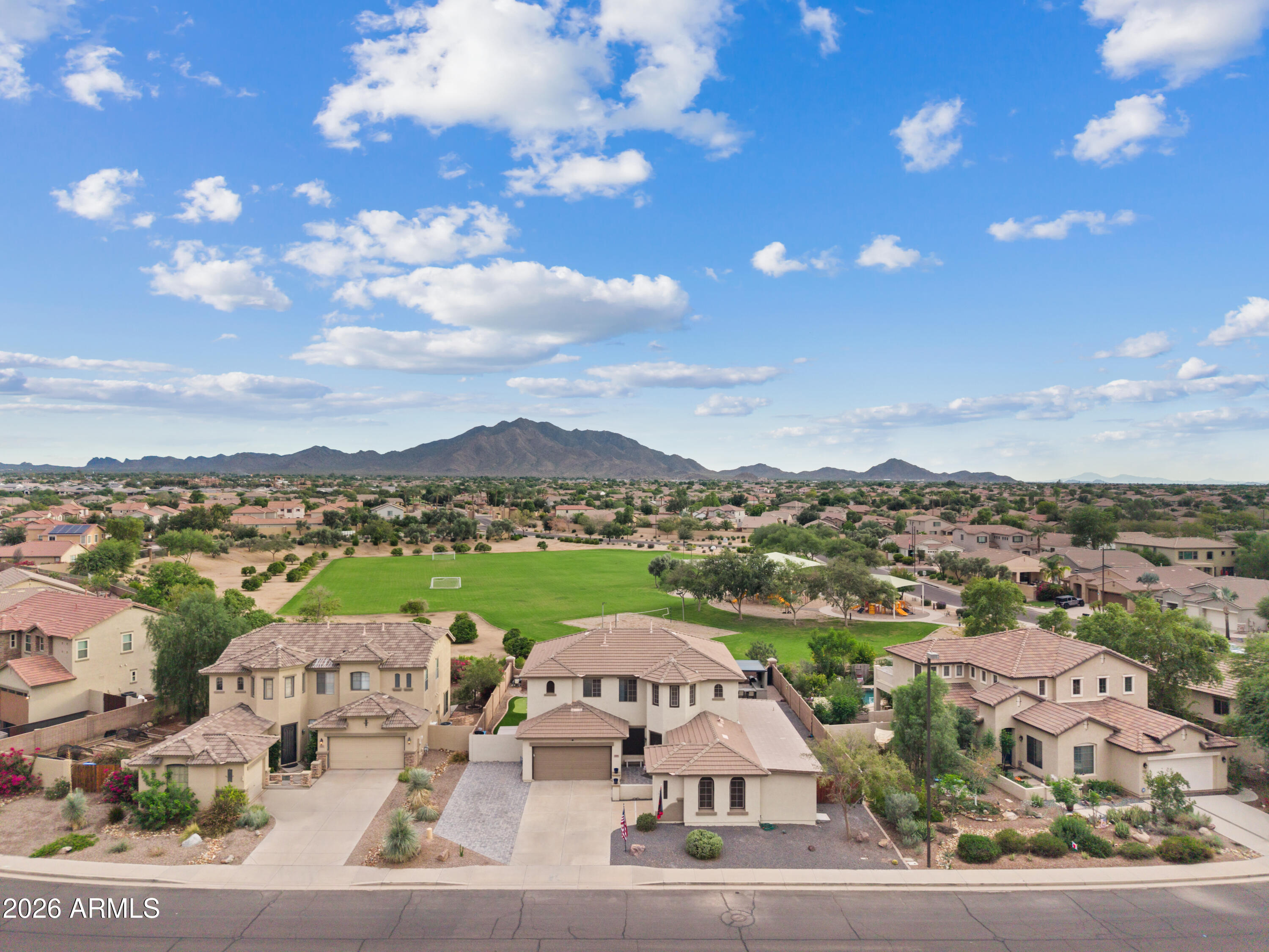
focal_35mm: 24
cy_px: 476
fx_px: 880
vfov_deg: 56.8
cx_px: 634
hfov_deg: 71.6
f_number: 1.8
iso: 200
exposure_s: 1/1000
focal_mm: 8.67
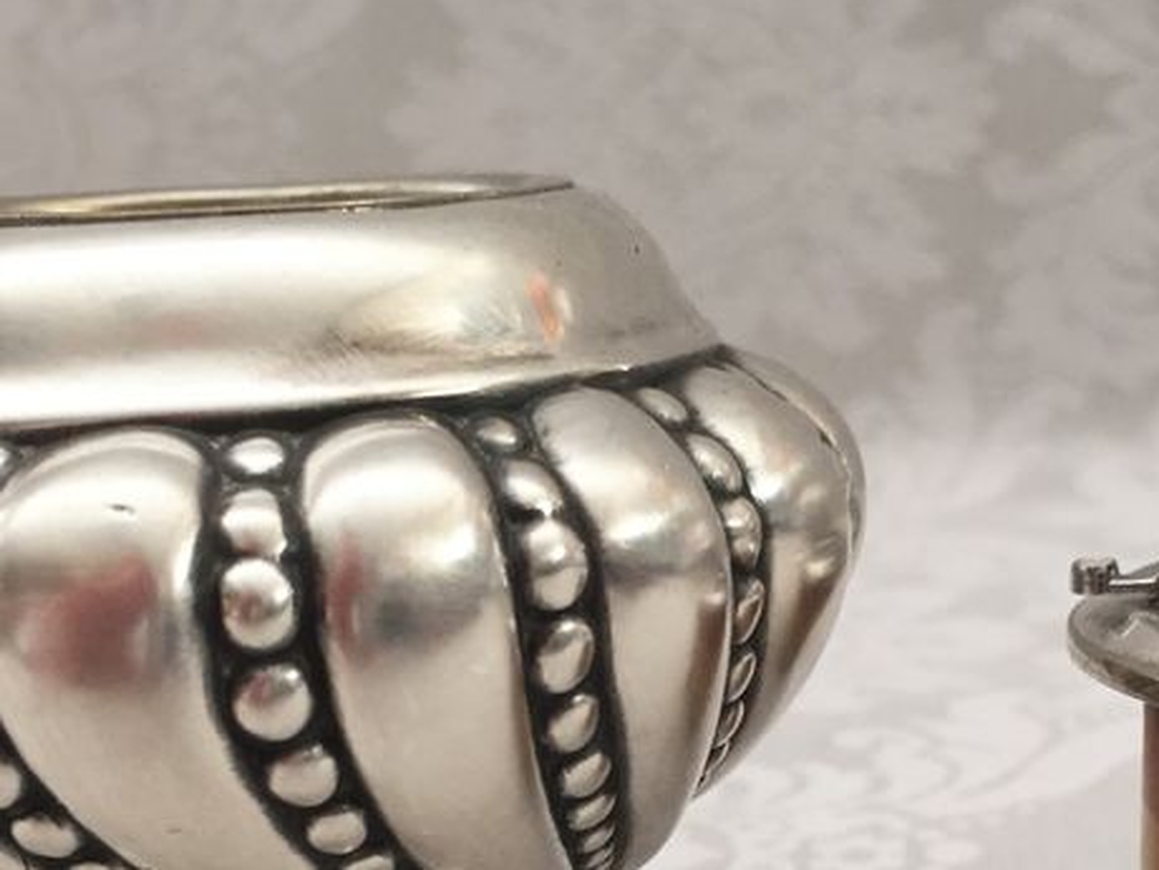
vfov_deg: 22.6
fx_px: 2109
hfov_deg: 30.6
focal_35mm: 63
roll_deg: +2.3
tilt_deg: -16.9
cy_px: 812
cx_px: 695
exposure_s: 1/33
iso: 80
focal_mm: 4.15
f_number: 2.2
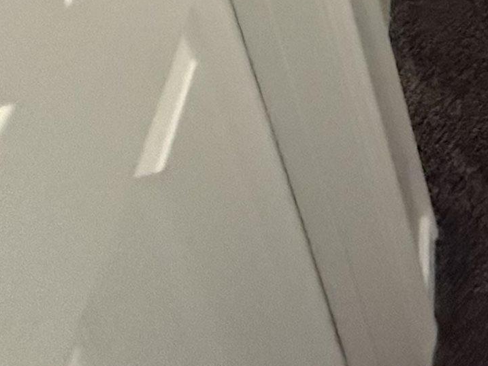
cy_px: -409
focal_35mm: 60
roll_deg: +2.2
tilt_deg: -16.4
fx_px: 846
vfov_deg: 16.7
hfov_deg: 21.5
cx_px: 870
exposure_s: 1/60
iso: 1000
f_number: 2.2
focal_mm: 2.22
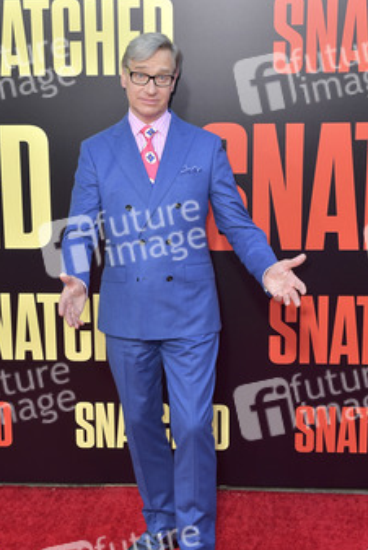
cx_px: 170
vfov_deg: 38.1
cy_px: 321
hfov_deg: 26.0
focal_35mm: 52
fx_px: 796
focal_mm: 44
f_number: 6.3
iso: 500
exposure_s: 1/320
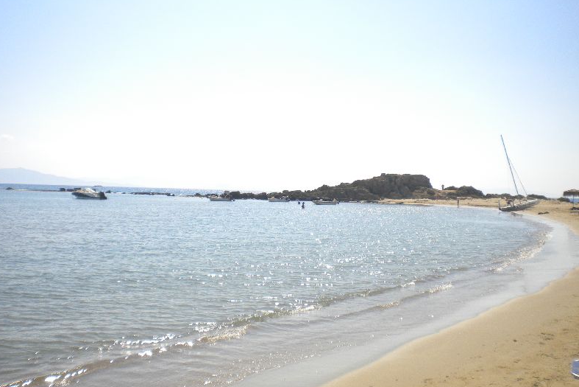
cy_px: 189
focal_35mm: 37
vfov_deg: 36.0
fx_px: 595
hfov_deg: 51.9
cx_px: 286
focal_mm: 6.3
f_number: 4.6
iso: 113
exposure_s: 1/1000
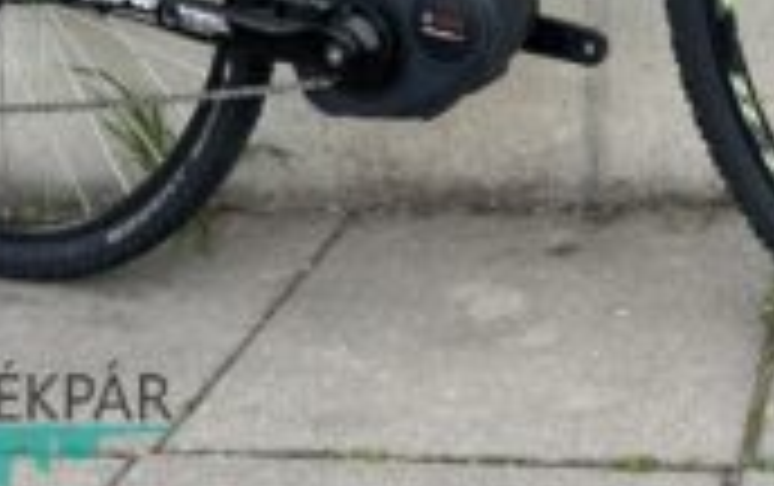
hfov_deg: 25.3
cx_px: 644
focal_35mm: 80
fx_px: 1690
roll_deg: -1.6
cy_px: -245
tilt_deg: -9.4
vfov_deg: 15.1
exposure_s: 1/204
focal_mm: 5.7
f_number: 1.5
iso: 40
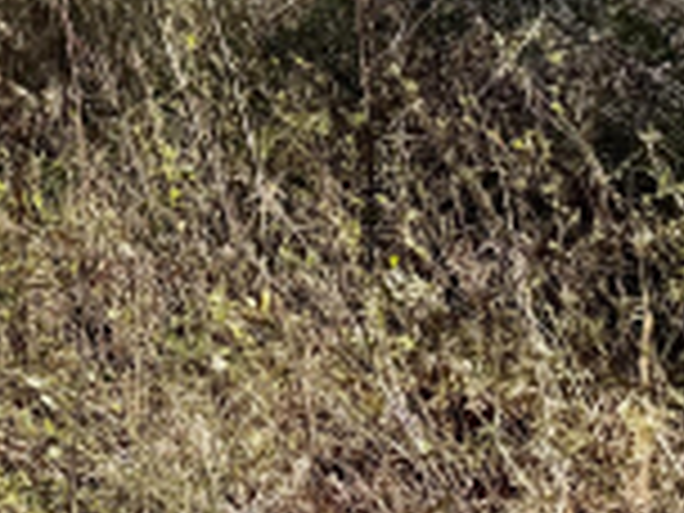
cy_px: -328
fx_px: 2075
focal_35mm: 105
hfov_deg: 15.3
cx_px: -650
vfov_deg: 13.1
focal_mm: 6.76
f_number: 1.78
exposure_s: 1/3584
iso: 80
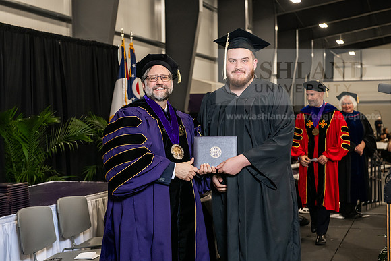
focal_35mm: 62
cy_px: 130
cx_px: 196
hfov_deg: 32.4
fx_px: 674
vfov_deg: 21.9
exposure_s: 1/200
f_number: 5
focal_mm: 62
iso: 2500
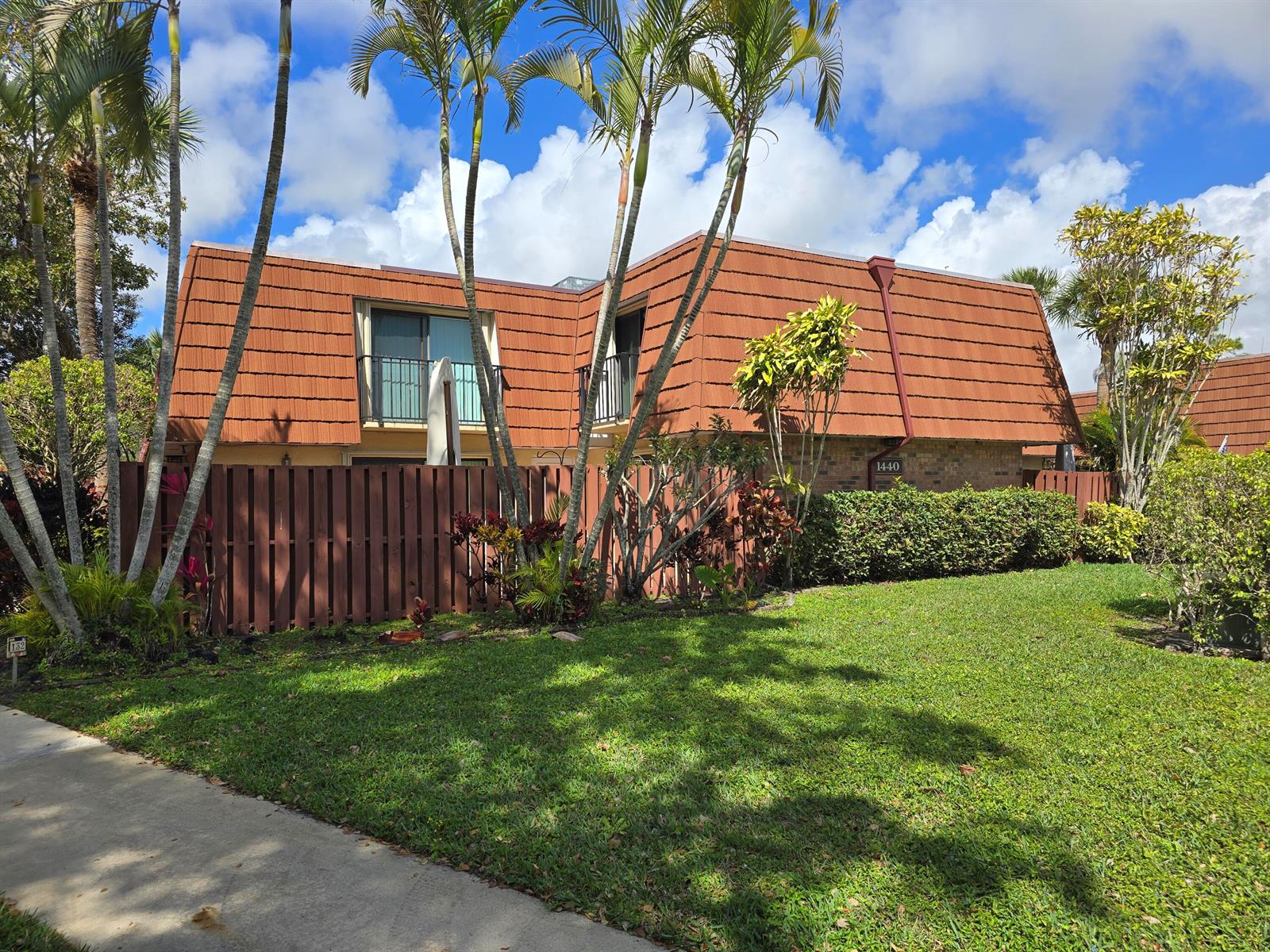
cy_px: 476
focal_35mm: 23
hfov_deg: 73.9
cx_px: 635
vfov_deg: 58.9
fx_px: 844
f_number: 1.7
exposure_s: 1/724
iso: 12
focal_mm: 6.3
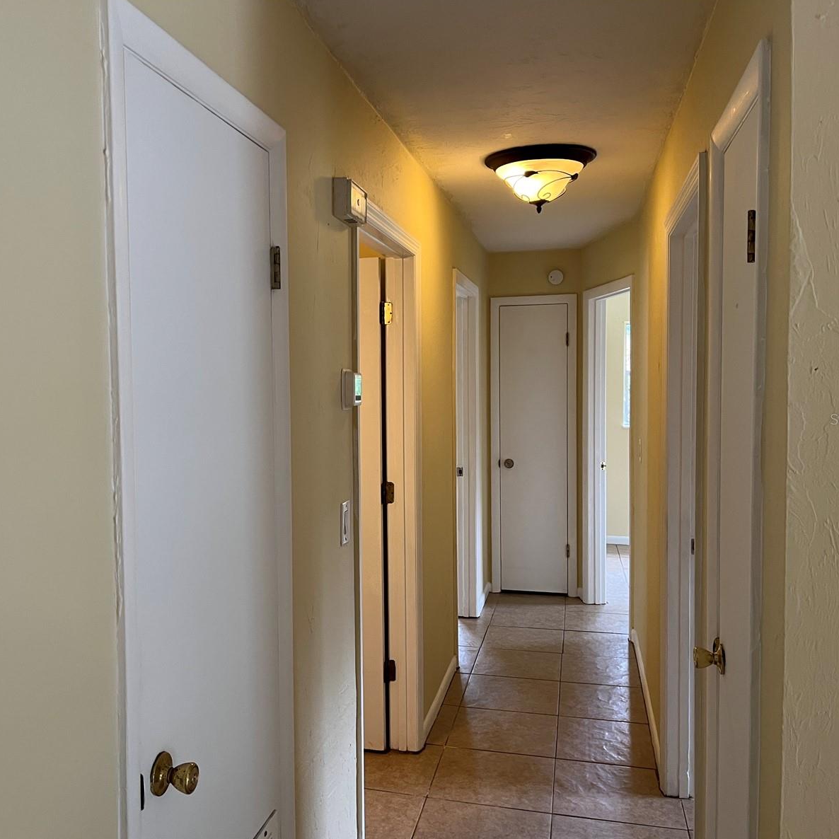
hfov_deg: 52.1
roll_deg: +1.9
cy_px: 419
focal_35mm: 31
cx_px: 331
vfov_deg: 52.5
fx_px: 850
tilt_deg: -2.8
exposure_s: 1/60
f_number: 1.6
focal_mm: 5.1
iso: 100
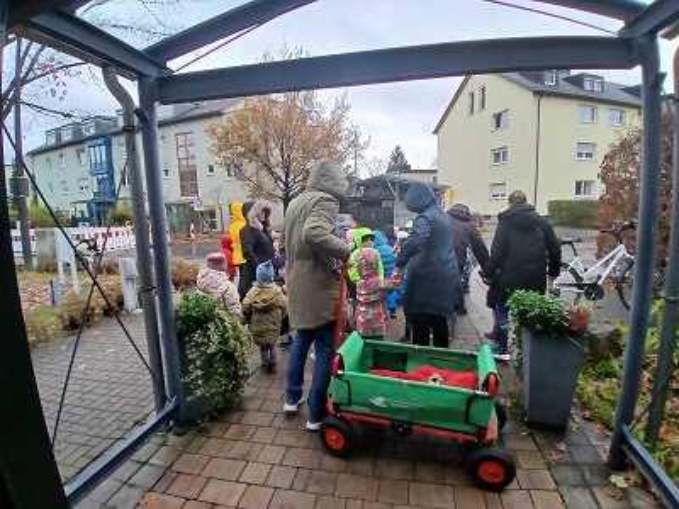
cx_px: 340
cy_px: 254
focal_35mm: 17
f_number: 2.2
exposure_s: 1/50
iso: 50
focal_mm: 1.4
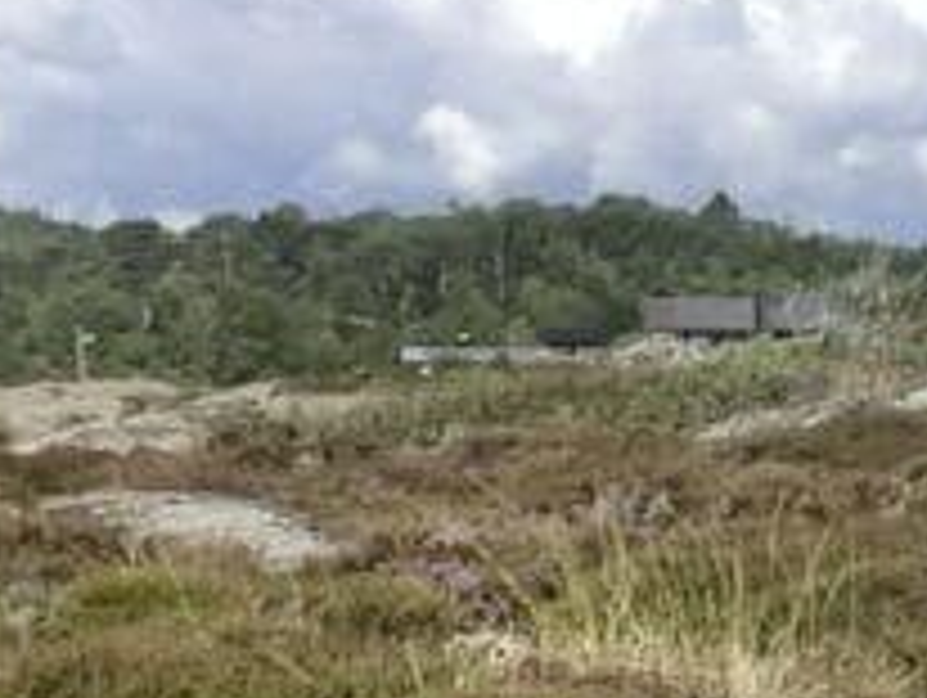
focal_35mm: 154
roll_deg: +0.1
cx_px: 1832
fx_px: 4129
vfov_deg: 8.9
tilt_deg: -15.4
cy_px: 1554
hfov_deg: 11.6
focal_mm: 3.3
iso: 25
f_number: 2.4
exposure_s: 1/1031
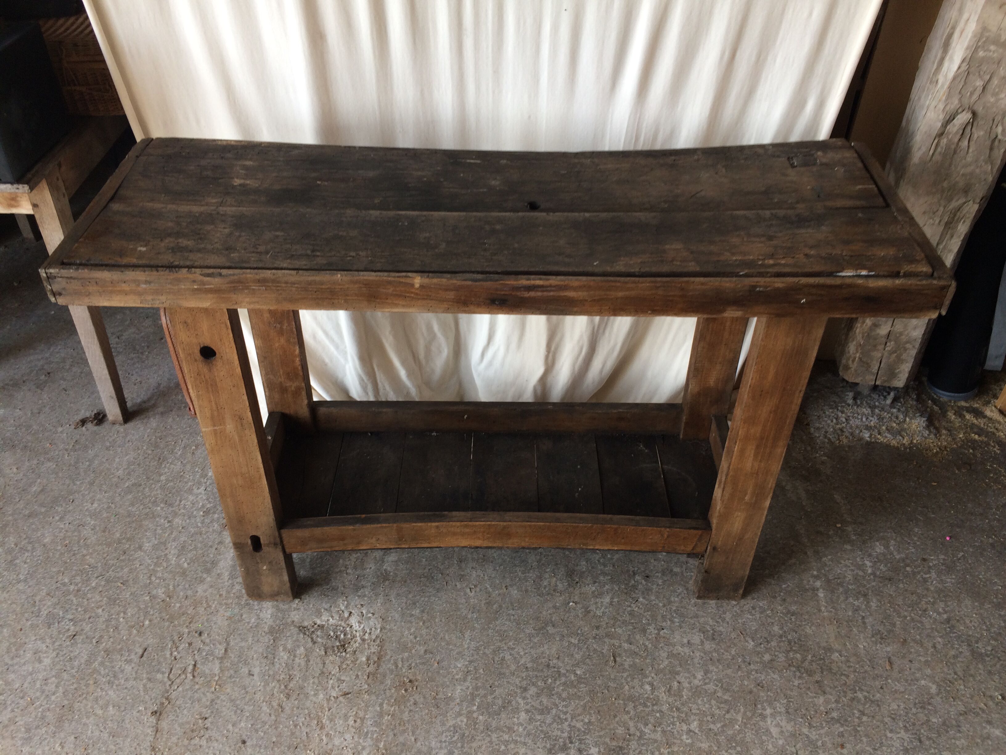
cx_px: 503
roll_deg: -0.9
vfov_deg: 48.2
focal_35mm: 29
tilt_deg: -39.4
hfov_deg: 61.7
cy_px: 378
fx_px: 843
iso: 50
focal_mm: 4.15
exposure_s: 1/50
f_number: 2.2
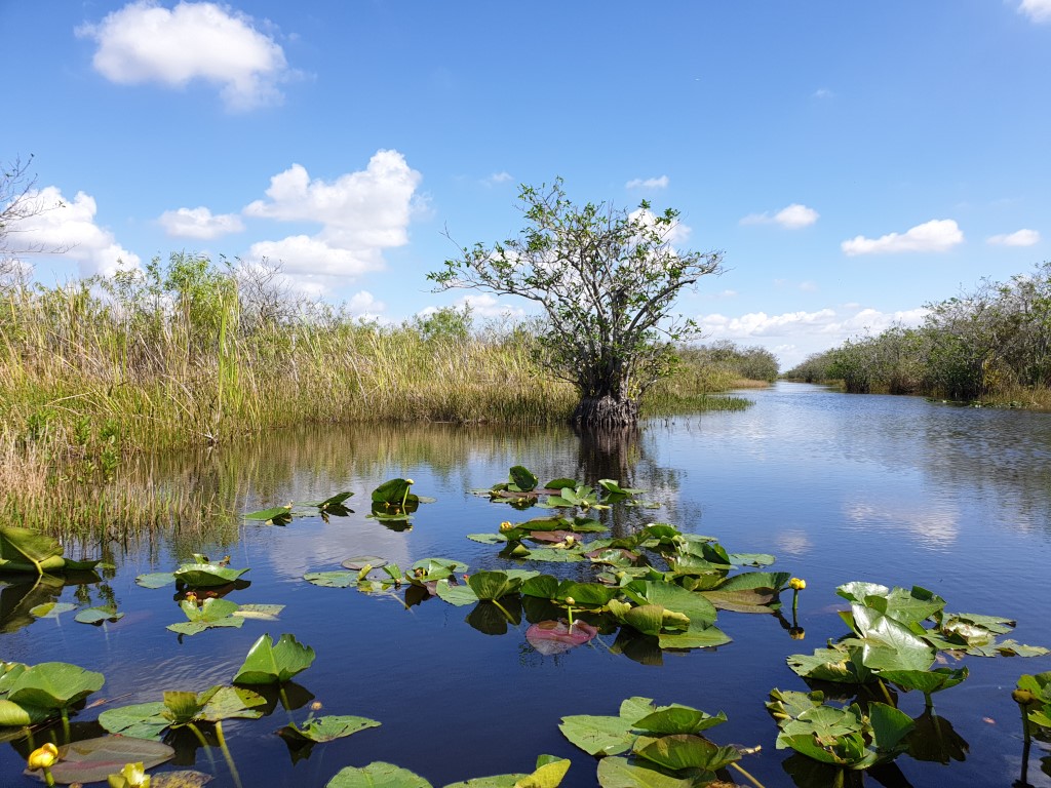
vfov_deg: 53.1
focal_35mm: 26
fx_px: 789
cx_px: 526
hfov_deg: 67.3
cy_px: 394
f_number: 2.4
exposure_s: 1/1126
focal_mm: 4.3
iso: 50
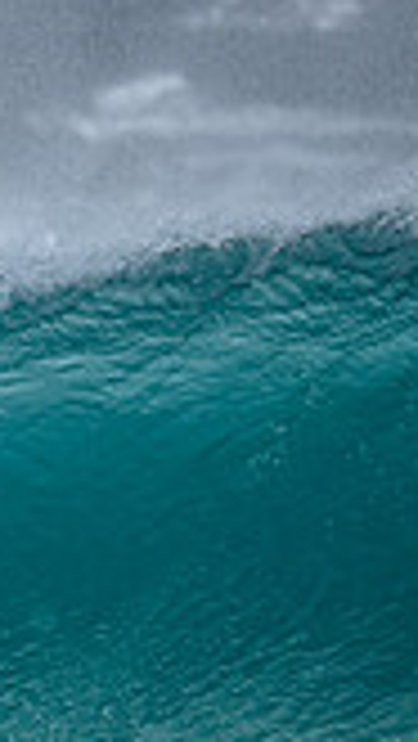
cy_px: 753
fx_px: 58117
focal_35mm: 2954
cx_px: -665
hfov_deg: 0.4
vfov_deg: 0.7
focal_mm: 800
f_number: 6.3
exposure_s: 1/2000
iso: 125
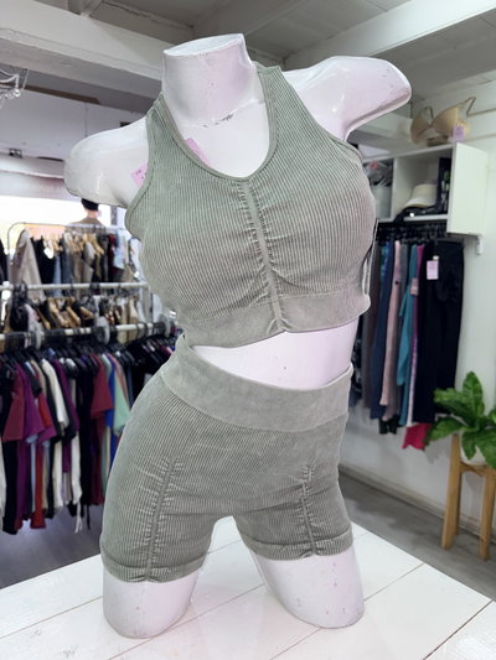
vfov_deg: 71.6
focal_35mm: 24
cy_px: 330
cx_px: 248
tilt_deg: -8.1
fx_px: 458
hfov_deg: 56.8
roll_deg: -2.0
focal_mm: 6.76
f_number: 1.78
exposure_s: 1/108
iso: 50
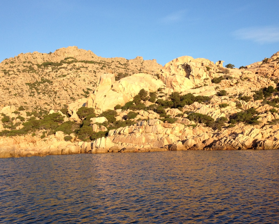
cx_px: 143
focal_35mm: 44
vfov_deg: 34.2
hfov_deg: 42.0
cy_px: 112
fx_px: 363
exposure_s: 1/736
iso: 64
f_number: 2.4
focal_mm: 4.28
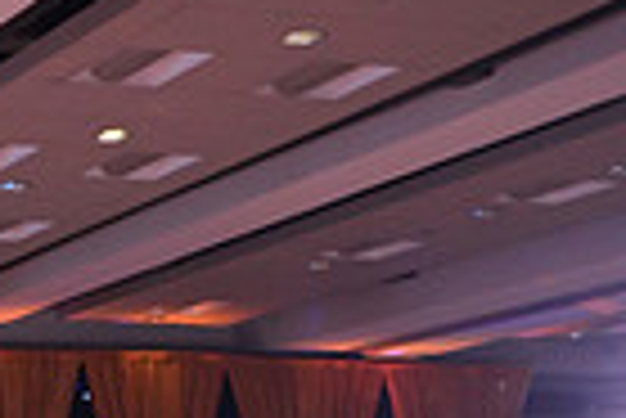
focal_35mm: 104
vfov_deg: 12.3
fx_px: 1810
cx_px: -590
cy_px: 699
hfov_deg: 15.8
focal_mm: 25
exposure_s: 1/400
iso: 2000
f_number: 4
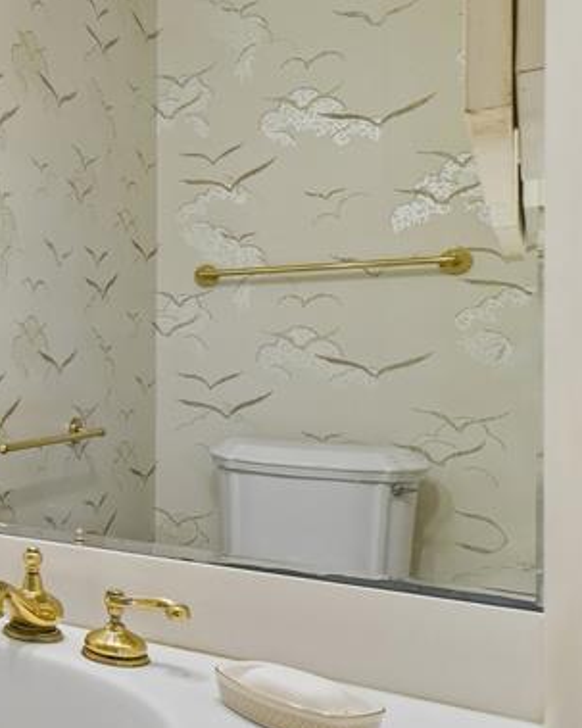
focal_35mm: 38
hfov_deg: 27.1
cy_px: 363
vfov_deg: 47.9
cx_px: -298
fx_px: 819
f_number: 8
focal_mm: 10
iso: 320
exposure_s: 1/30
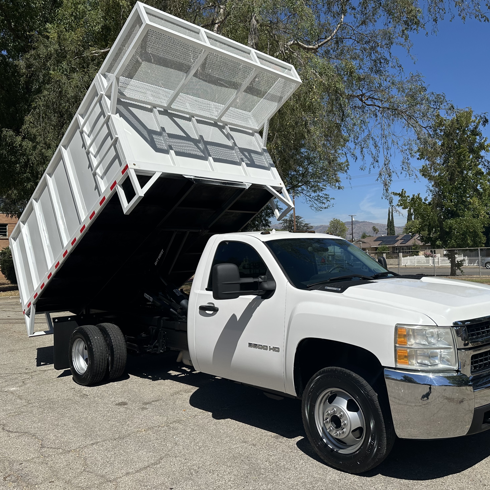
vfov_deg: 55.6
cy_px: 241
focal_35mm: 29
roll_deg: +1.3
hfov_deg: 55.2
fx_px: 464
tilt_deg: +1.5
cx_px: 294
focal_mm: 6.86
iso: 80
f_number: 1.78
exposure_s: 1/7576
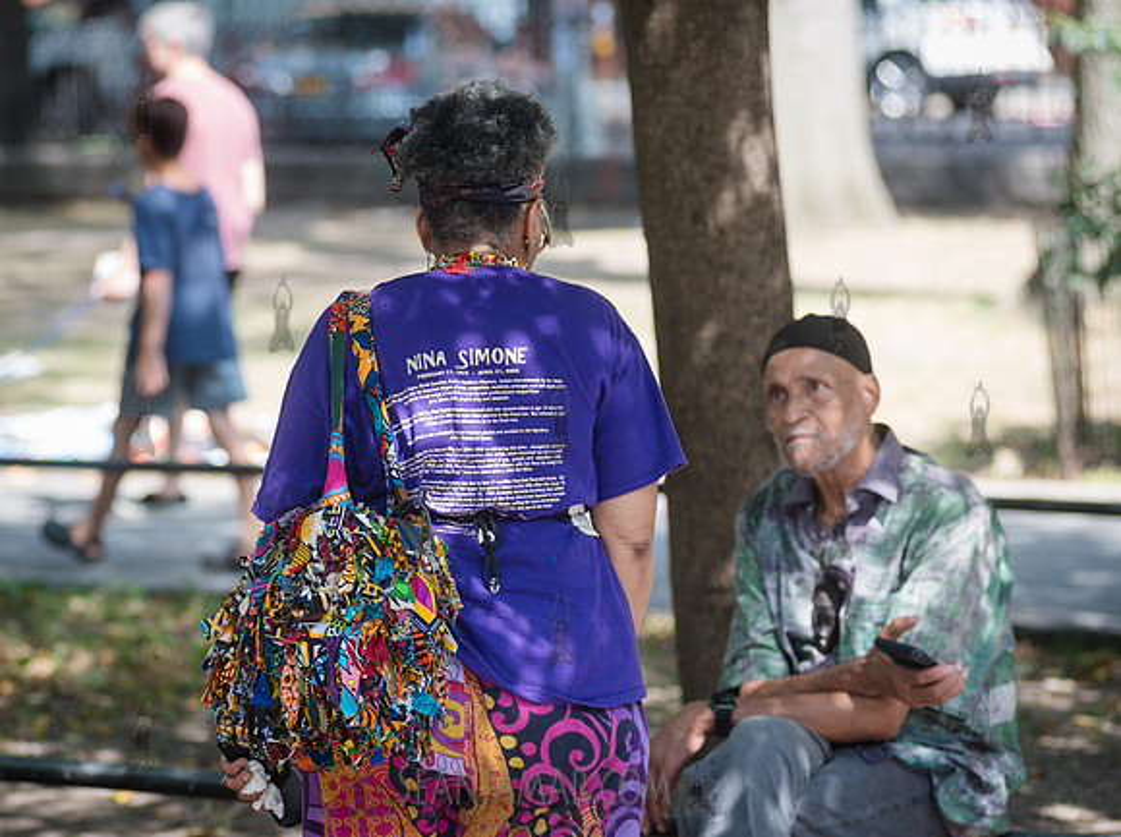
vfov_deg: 10.6
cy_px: 460
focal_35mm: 139
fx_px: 4493
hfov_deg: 14.2
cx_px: 443
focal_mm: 112
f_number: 3.5
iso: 200
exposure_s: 1/320
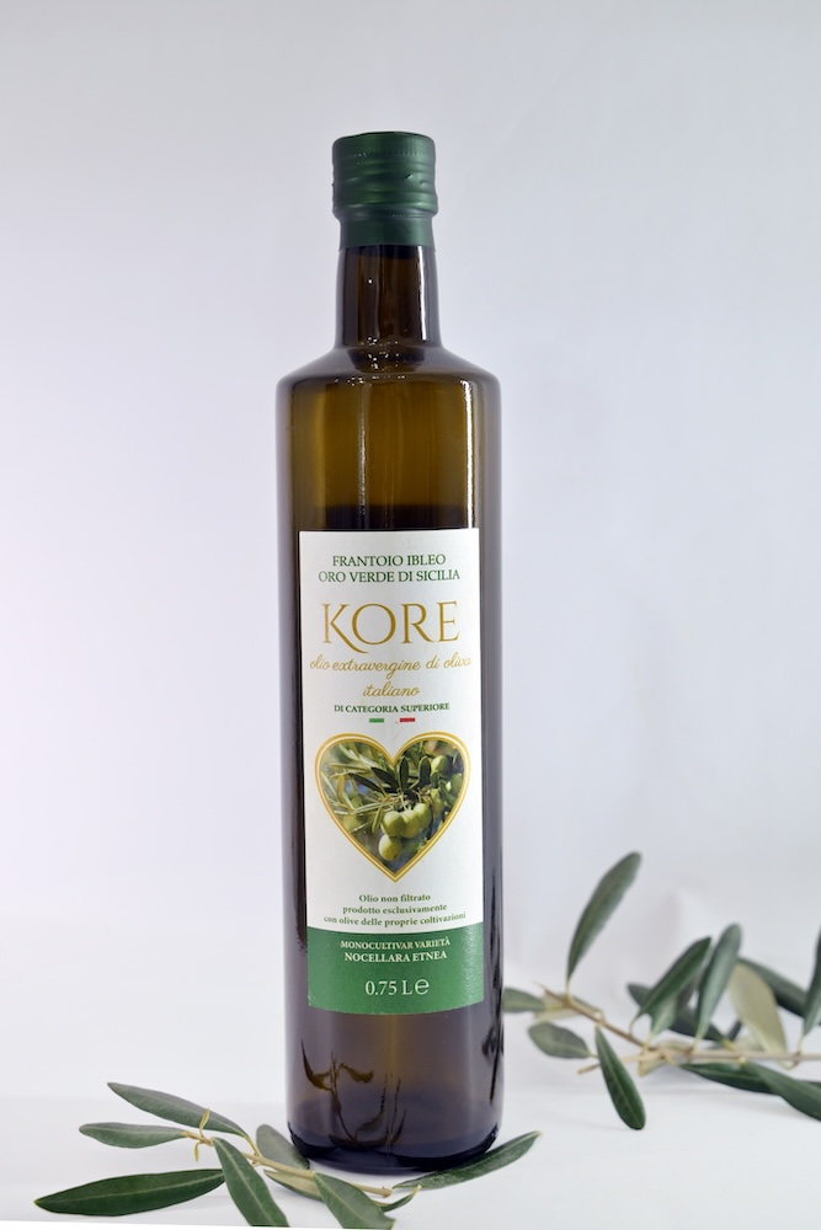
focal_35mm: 55
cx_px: 410
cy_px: 615
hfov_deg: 24.6
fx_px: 1881
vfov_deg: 36.2
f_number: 5
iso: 400
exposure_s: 1/100
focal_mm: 55
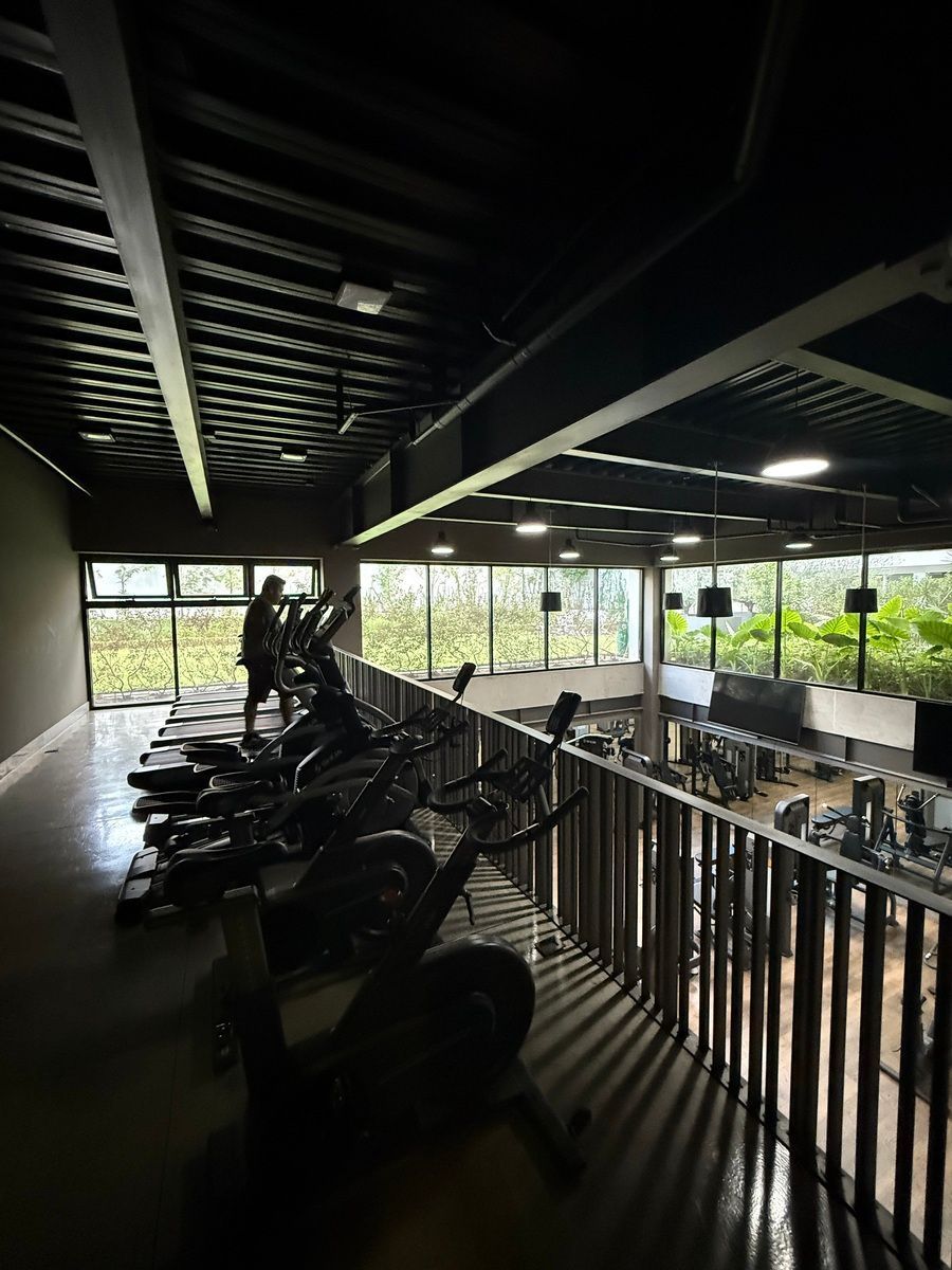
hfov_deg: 85.7
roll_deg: +0.4
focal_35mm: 14
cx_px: 476
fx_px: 513
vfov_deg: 102.1
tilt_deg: -3.3
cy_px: 635
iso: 1000
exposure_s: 1/60
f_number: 2.2
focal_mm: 2.22
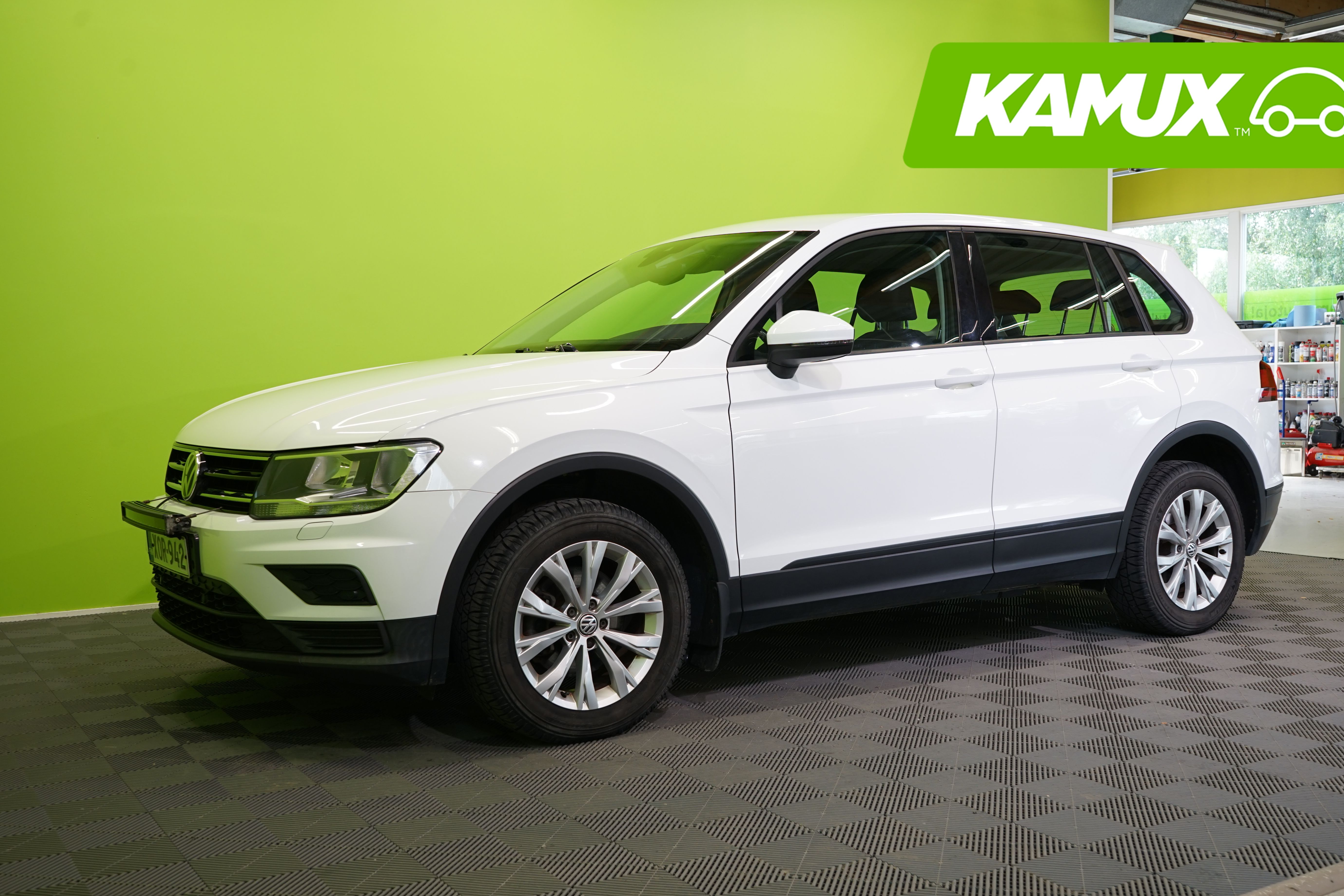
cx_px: 719
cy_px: 483
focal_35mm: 37
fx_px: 1381
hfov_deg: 51.8
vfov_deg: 35.9
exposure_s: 1/30
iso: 400
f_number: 6.3
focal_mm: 34
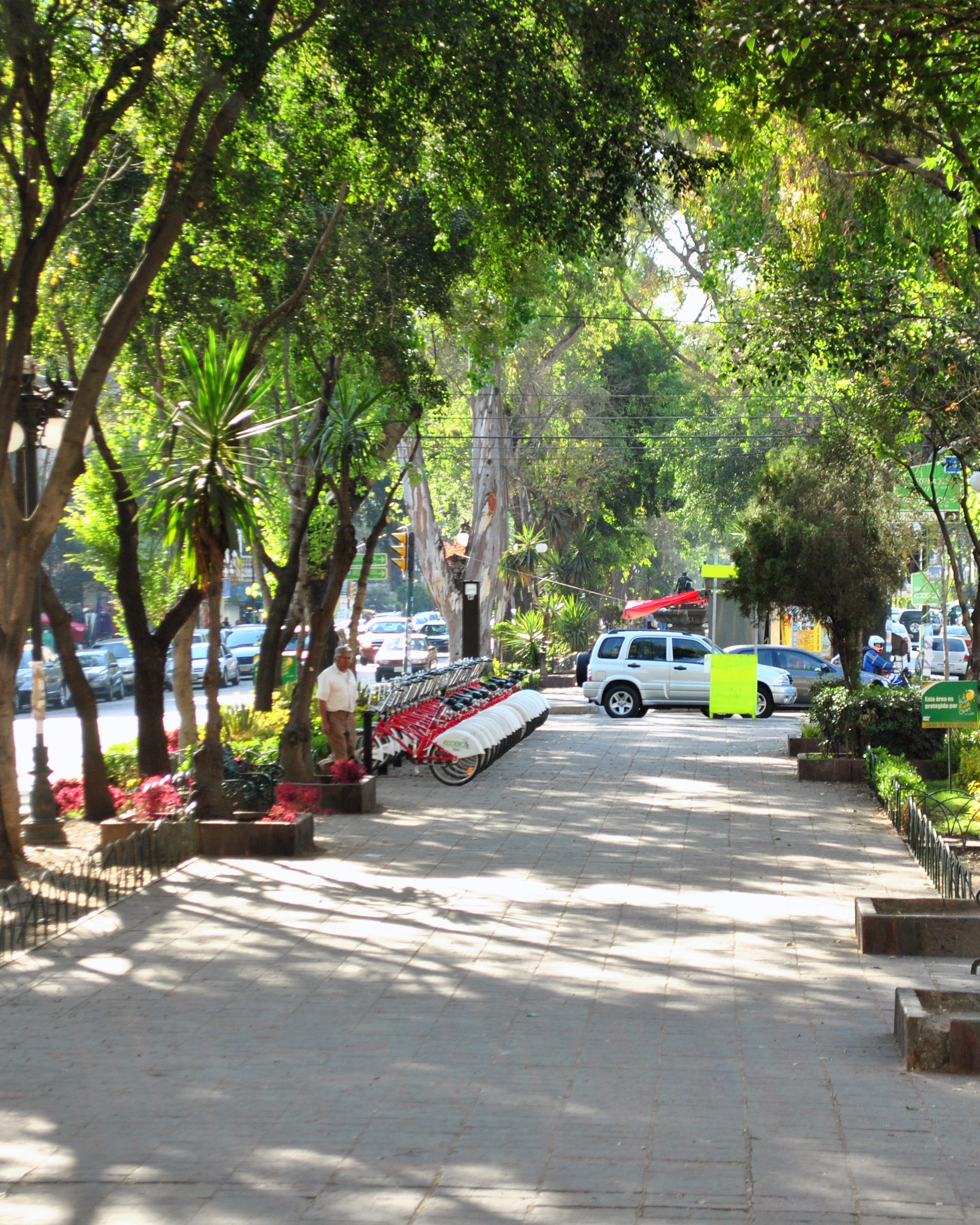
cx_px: 600
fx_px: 4231
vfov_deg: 16.5
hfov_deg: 13.2
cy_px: 611
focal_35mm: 117
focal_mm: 55
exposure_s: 1/100
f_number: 22
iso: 200
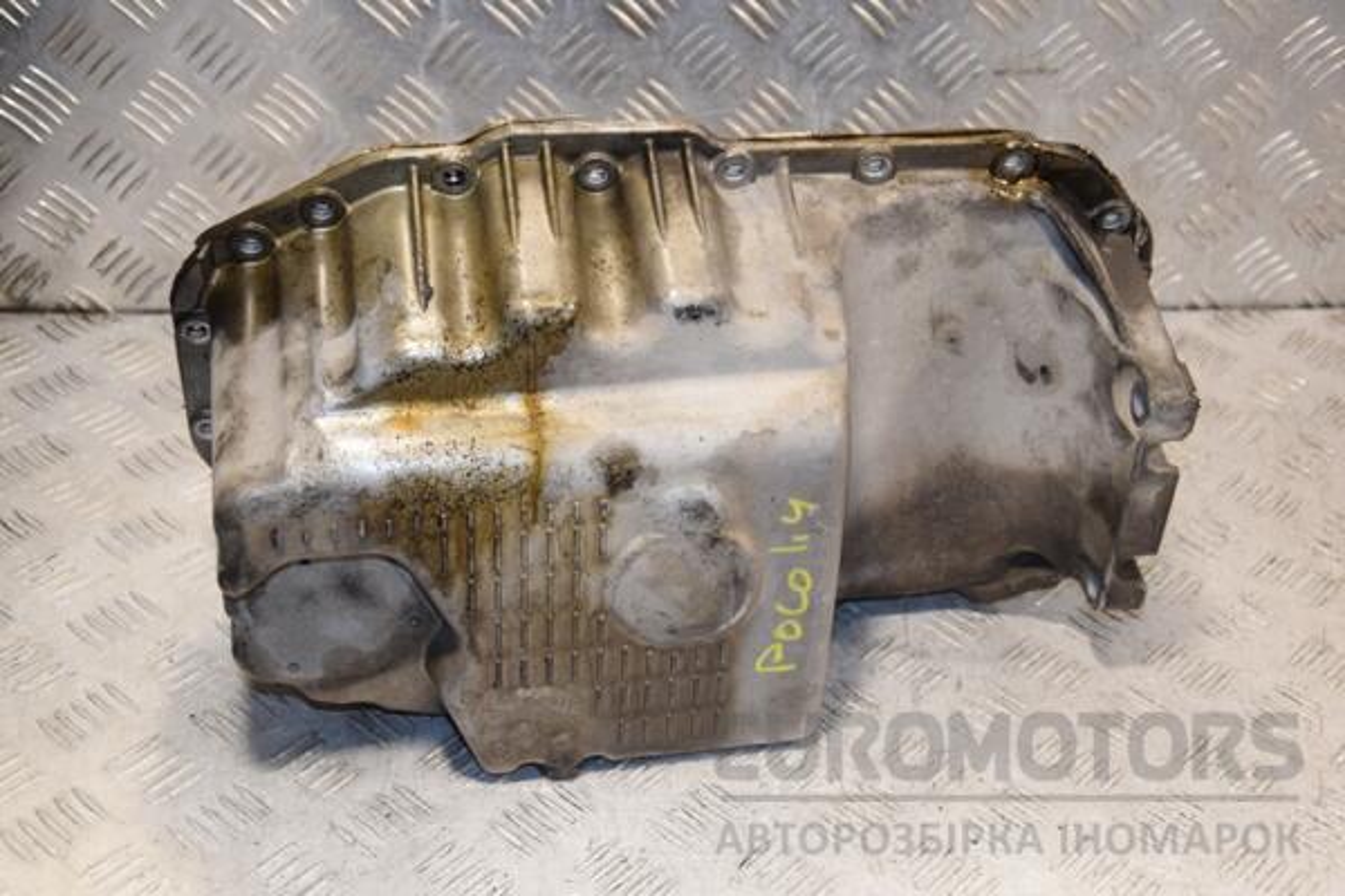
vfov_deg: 23.8
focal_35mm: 57
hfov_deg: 35.1
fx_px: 2129
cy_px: 448
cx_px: 672
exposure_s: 1/160
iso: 800
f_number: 5
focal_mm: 38
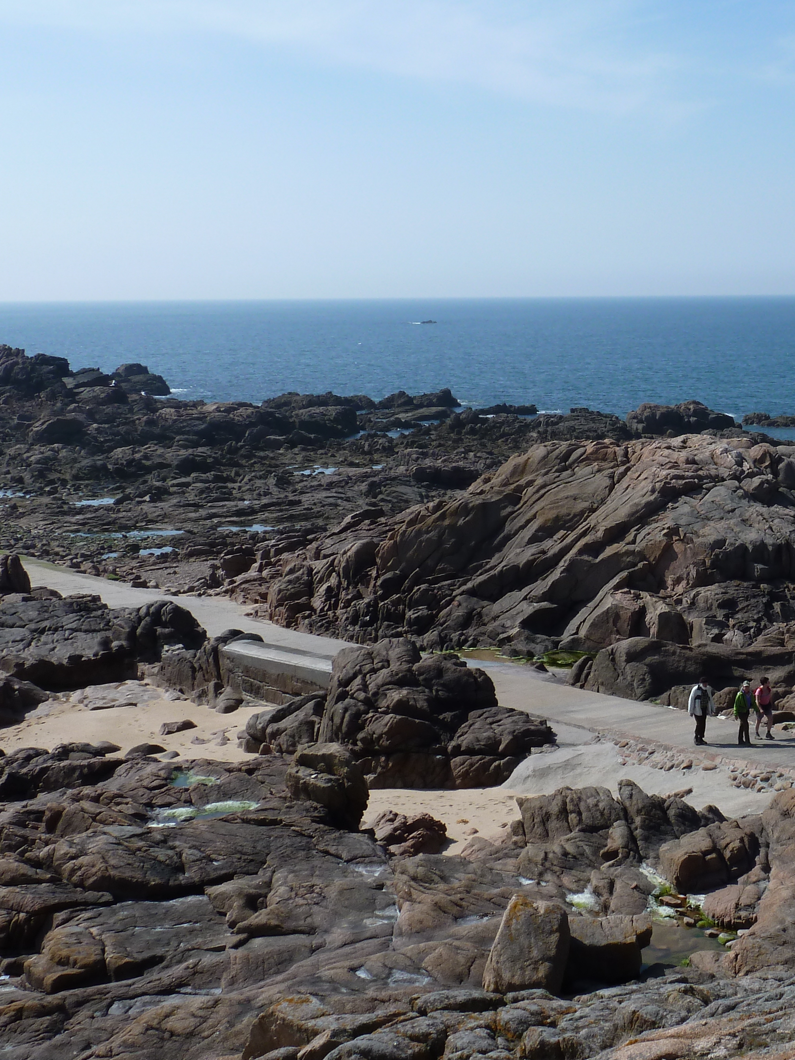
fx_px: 1684
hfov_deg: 25.5
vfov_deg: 34.9
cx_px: 758
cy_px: 488
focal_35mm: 55
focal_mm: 6.1
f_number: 5.6
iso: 80
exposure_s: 1/400
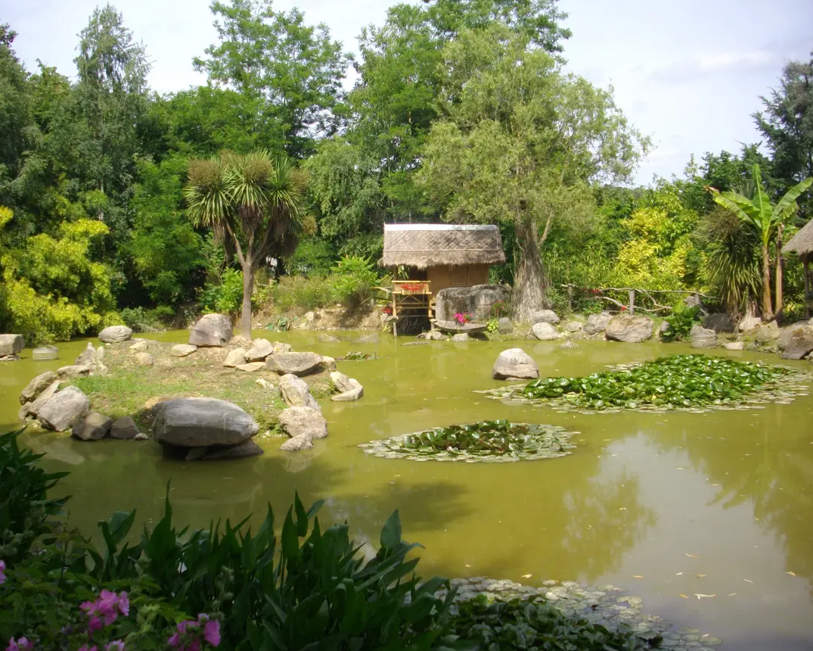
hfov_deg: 42.8
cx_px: 361
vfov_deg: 34.9
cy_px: 345
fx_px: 1035
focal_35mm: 43
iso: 100
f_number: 5.6
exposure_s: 1/200
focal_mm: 6.2
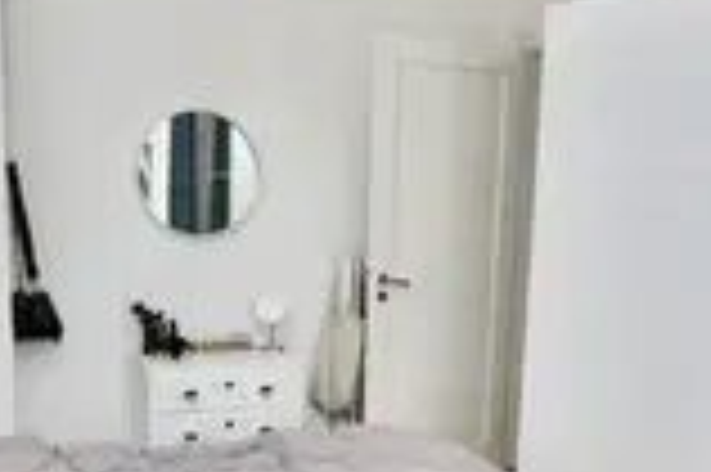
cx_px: 328
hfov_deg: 48.5
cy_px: 346
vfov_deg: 32.8
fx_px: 789
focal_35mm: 40
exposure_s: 1/125
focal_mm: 10
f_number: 8
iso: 100
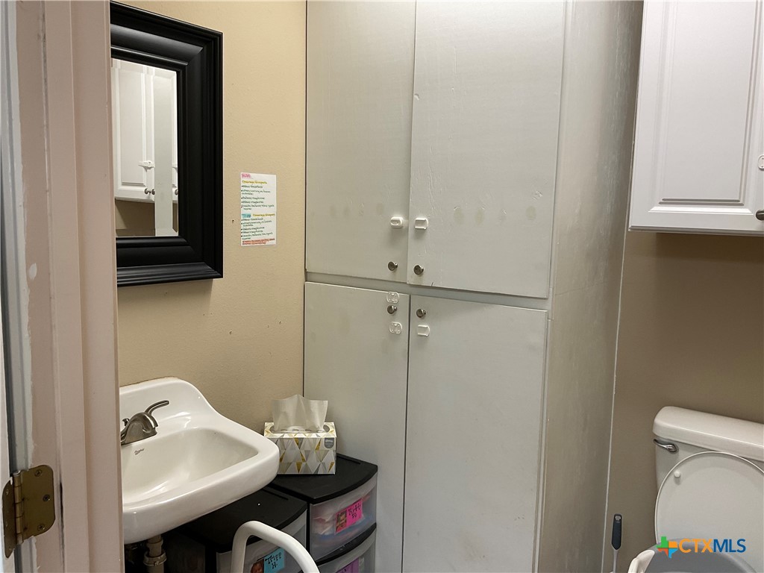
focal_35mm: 29
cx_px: 382
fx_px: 640
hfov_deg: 61.7
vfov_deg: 48.2
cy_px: 286
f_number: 1.8
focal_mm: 3
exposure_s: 1/60
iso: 50
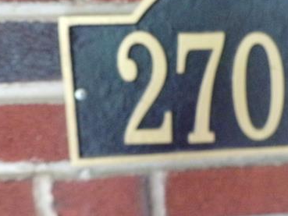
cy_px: 101
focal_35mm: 52
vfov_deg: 28.0
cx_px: 227
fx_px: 433
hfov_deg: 35.7
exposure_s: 1/14
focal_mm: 4.3
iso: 800
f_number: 3
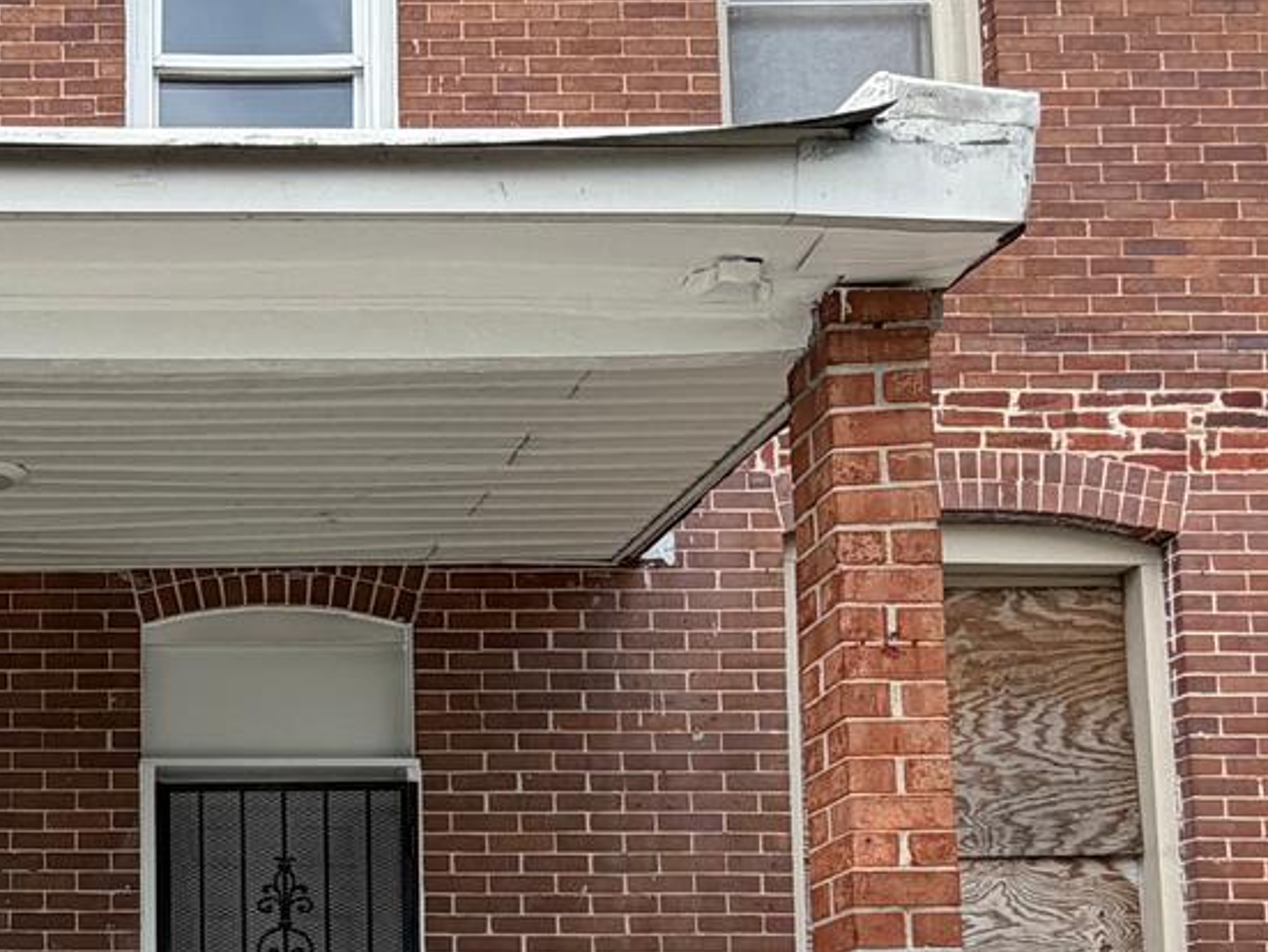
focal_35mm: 52
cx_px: -87
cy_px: 1028
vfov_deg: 26.1
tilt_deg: +5.1
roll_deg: -0.4
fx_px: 1906
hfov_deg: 32.8
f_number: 2.2
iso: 40
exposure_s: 1/701
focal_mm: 2.22
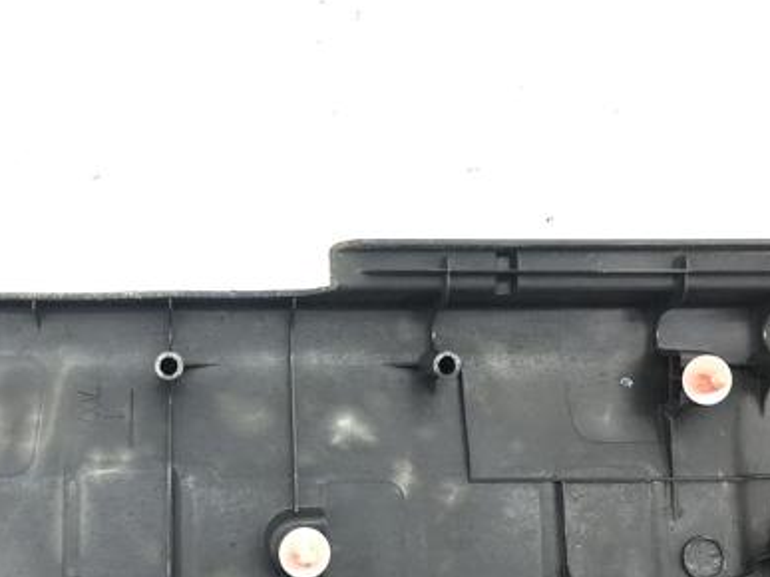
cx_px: 237
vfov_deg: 30.1
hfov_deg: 39.1
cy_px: 356
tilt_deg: -78.2
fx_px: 1067
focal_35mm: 48
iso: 25
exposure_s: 1/129
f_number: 2.2
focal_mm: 4.15
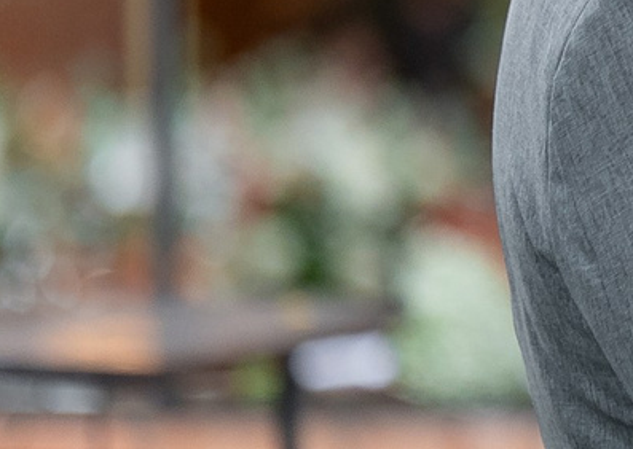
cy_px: -26
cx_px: 1902
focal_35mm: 576
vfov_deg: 2.5
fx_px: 10336
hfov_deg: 3.4
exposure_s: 1/500
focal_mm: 85
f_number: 1.4
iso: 400
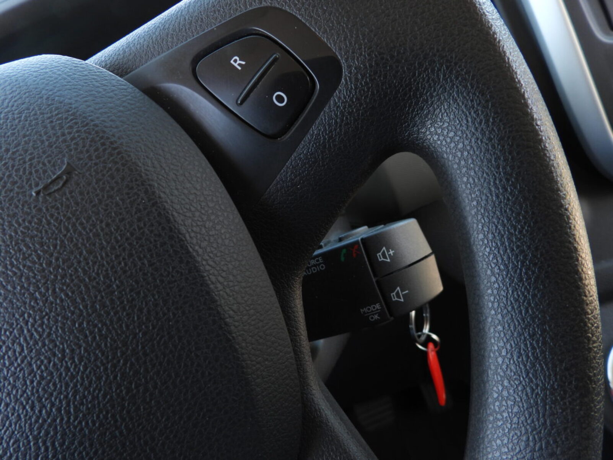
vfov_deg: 56.8
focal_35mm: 24
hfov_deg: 71.6
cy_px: 230
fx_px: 425
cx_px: 306
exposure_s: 1/60
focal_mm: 4.3
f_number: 2.8
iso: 100
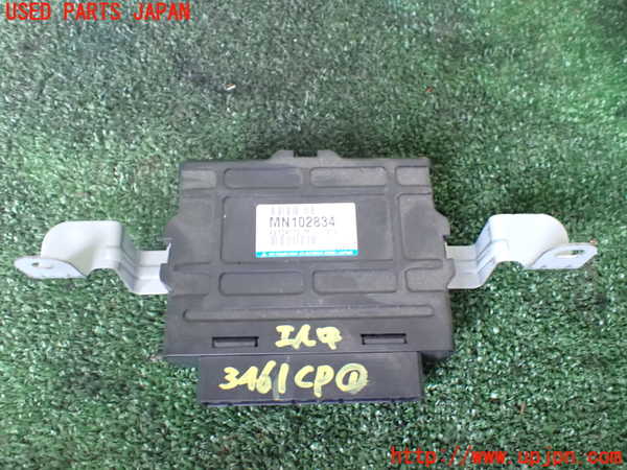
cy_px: 235
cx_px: 314
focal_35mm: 30
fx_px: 543
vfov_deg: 46.8
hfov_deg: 60.0
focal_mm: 5.4
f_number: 2.3
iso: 1250
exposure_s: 1/30
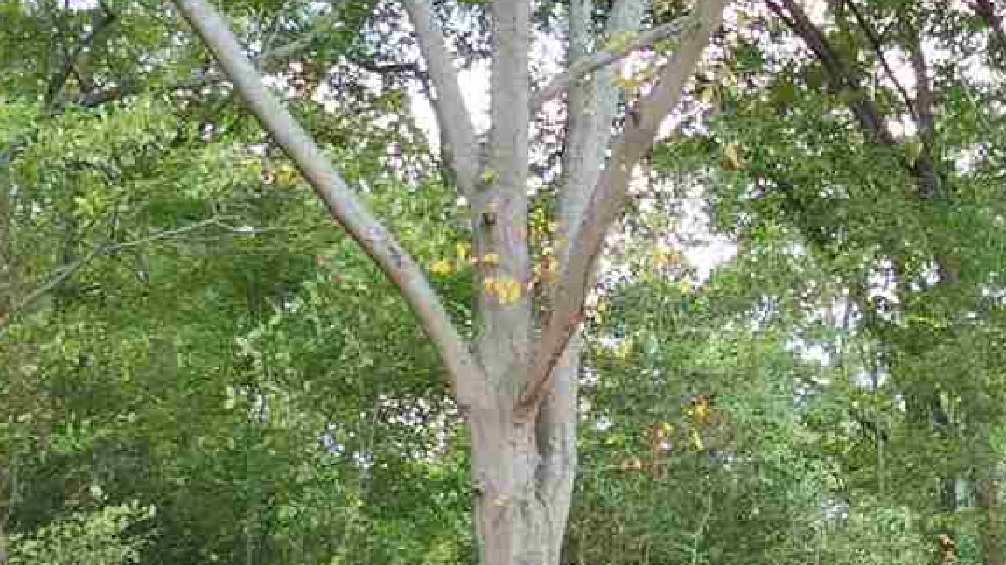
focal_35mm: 140
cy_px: 591
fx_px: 3733
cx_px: 1408
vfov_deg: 8.6
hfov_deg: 14.5
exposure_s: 1/250
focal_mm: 9.12
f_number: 2.8
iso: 125
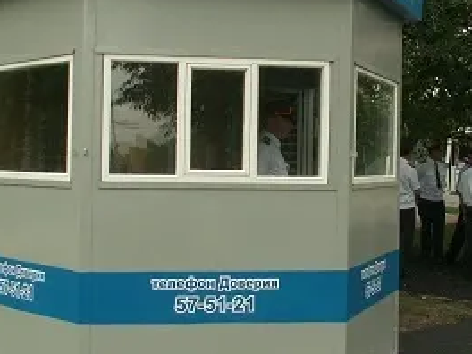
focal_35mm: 68
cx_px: 333
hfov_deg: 28.3
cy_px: 161
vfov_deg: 21.6
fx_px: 927
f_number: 4.5
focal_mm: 5.86
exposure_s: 1/80
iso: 50
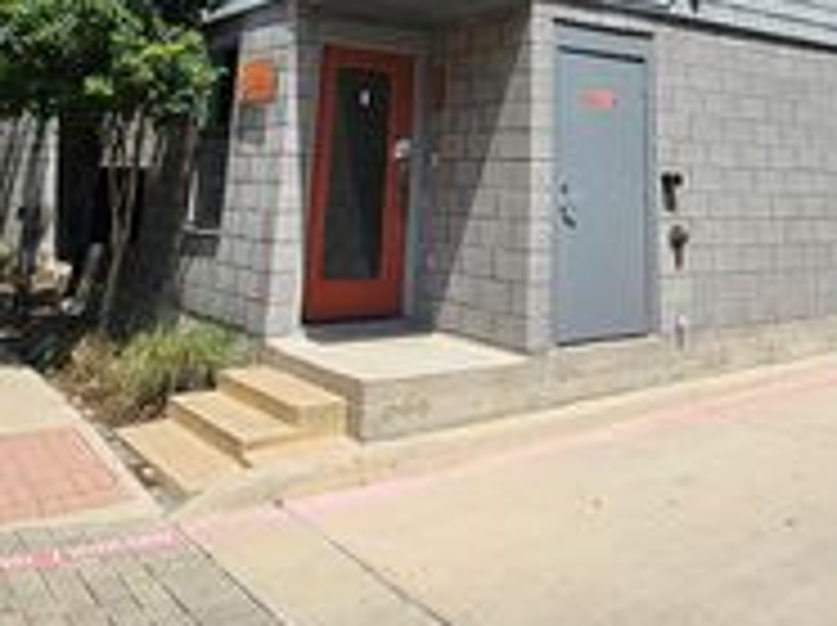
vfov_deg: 33.9
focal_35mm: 35
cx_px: 513
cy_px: -101
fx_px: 845
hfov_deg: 52.2
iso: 50
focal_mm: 2.2
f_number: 2.2
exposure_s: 1/2820
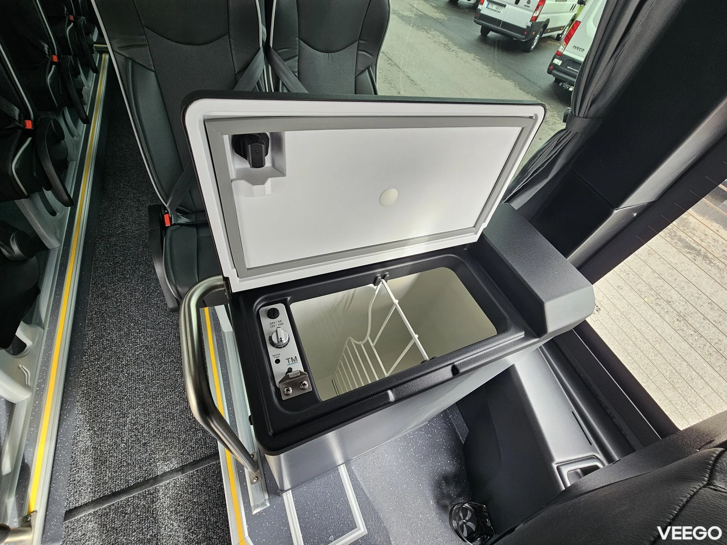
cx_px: 364
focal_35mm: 13
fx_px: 273
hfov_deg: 106.2
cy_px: 272
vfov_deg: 89.9
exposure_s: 1/50
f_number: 2.2
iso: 50
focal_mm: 2.2
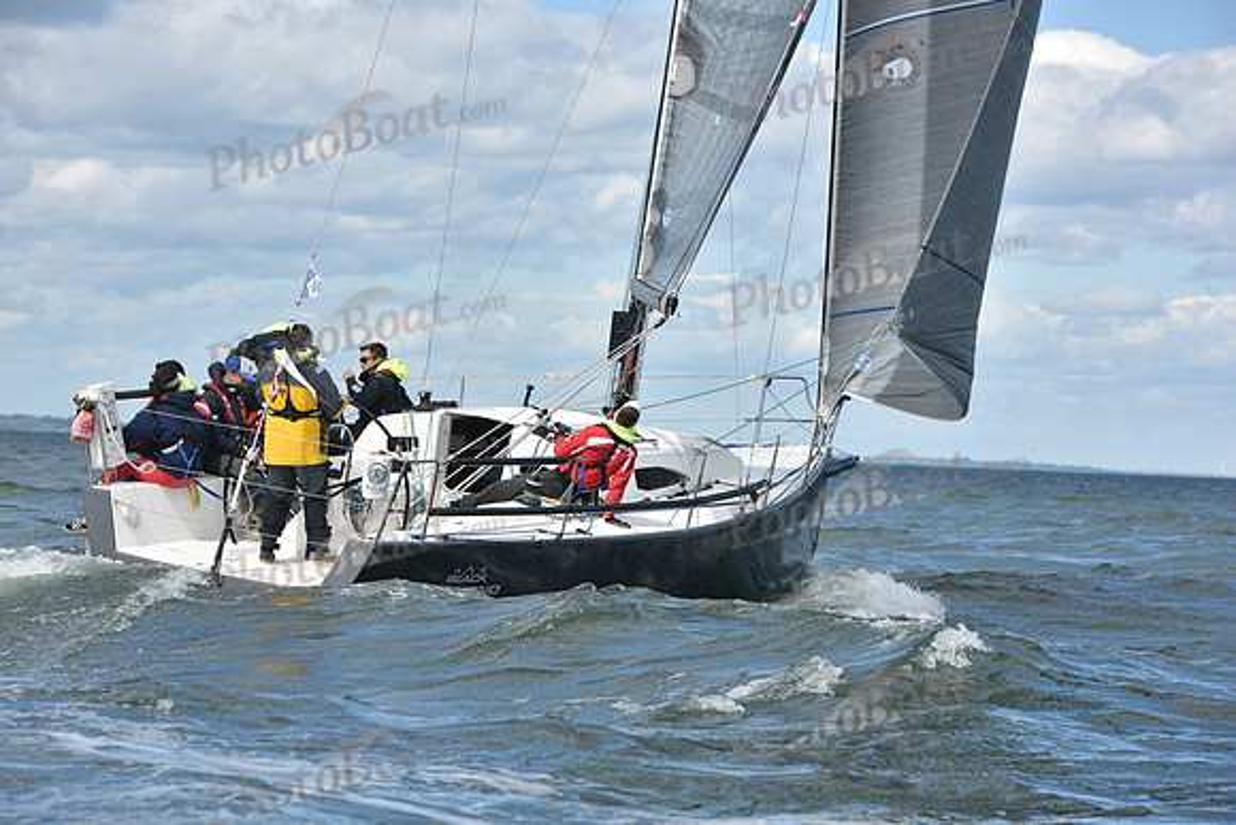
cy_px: 412
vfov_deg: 9.5
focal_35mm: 145
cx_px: 618
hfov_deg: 14.2
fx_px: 4979
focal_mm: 145
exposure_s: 1/1000
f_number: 9
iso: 320
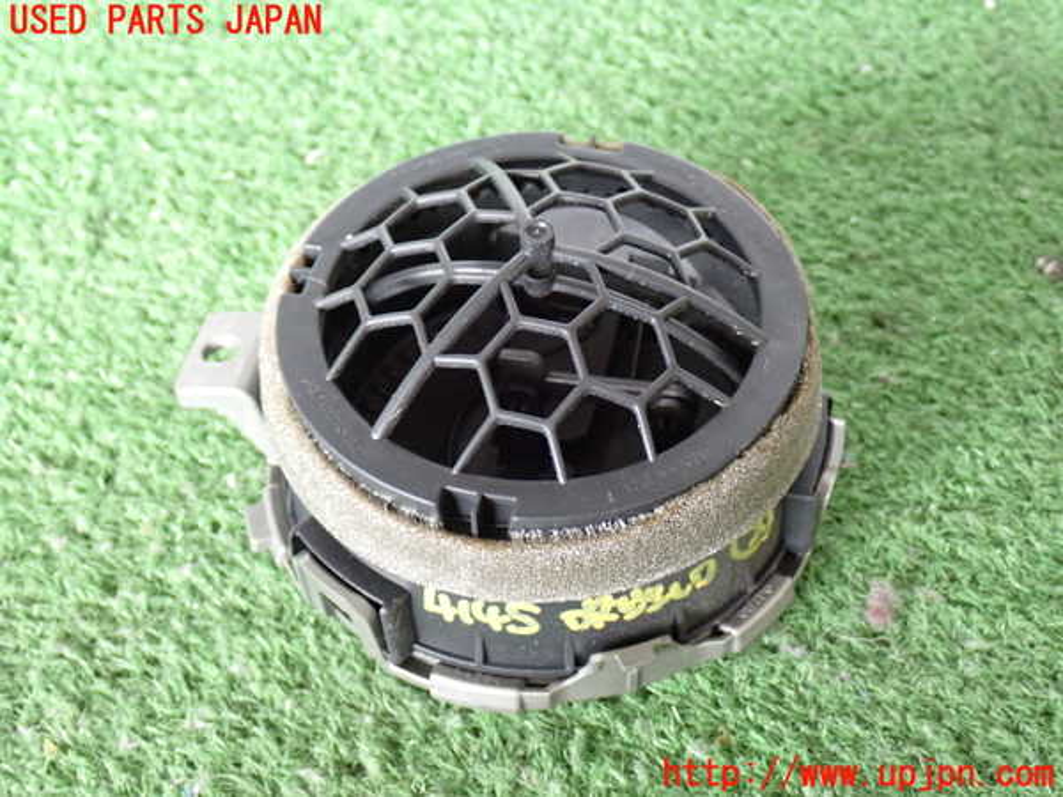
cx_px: 532
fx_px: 1658
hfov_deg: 35.5
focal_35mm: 54
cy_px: 398
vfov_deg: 27.0
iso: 800
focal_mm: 9.65
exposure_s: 1/50
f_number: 3.3
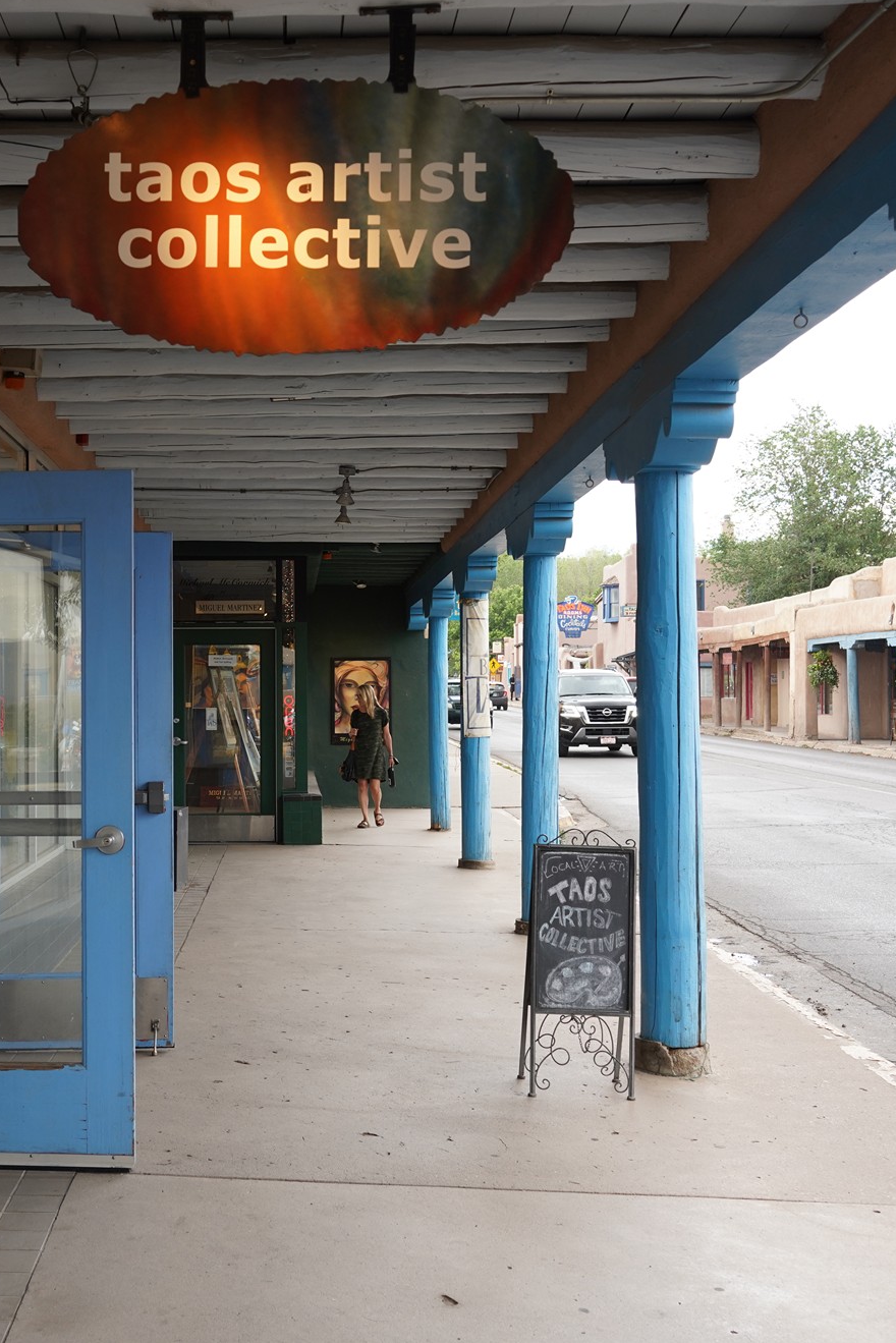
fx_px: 1754
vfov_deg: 41.9
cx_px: 278
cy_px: 666
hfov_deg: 28.4
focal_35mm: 47
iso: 400
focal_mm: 31
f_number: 5.6
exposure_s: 1/100
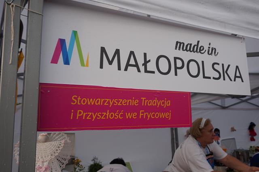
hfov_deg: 57.2
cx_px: 130
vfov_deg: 39.9
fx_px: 237
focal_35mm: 33
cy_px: 86
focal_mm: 22
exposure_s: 1/200
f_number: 5
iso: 100
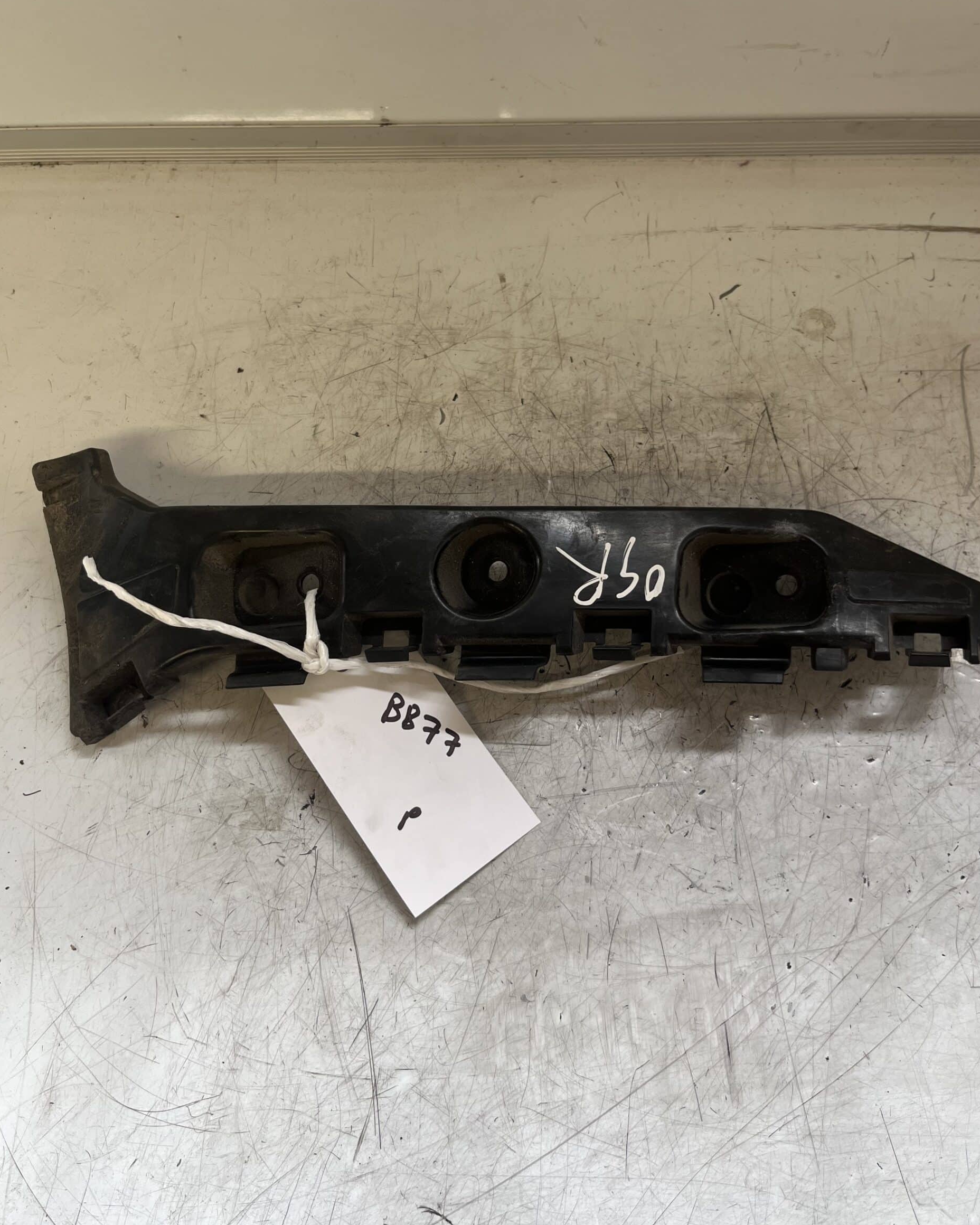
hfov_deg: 51.5
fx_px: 1015
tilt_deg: -66.1
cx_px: 505
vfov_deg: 62.2
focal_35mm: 28
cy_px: 585
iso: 80
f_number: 1.6
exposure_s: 1/122
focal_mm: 5.1
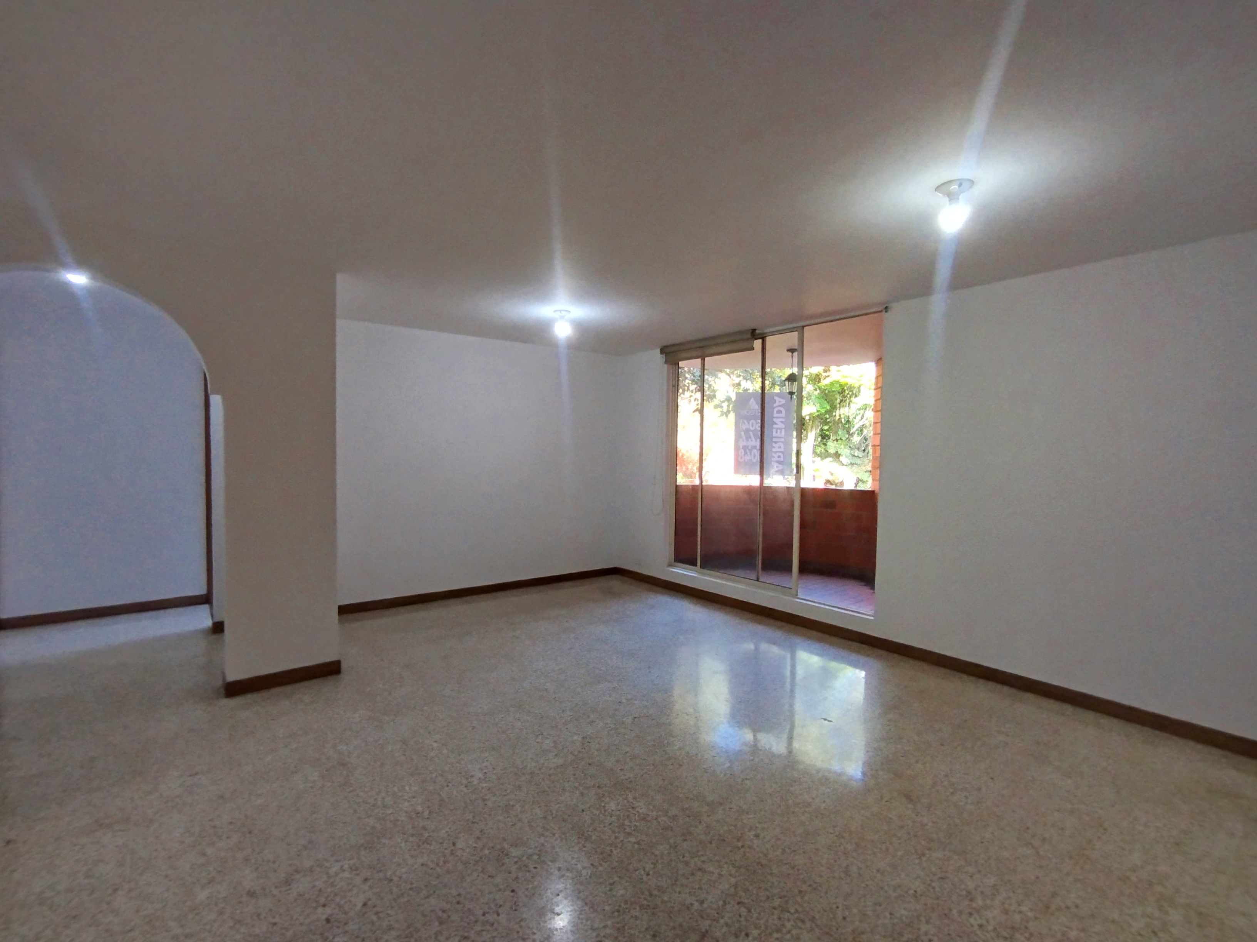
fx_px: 545
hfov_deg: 98.2
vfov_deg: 81.7
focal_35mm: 15
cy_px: 471
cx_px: 628
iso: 160
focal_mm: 1.65
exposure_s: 1/30
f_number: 2.2
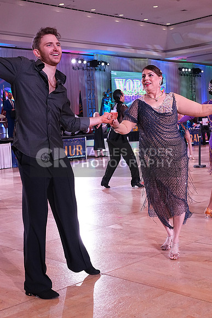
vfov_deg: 40.3
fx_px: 433
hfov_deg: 27.5
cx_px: 106
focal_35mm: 49
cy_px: 159
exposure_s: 1/400
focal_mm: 33
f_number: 5
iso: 3200
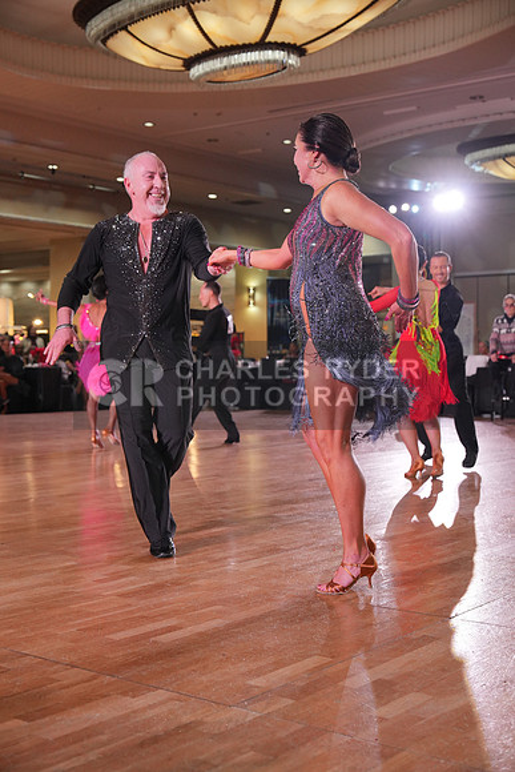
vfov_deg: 40.3
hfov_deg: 27.5
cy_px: 386
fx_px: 1051
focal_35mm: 49
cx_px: 258
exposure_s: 1/500
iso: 2000
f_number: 4
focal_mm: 49
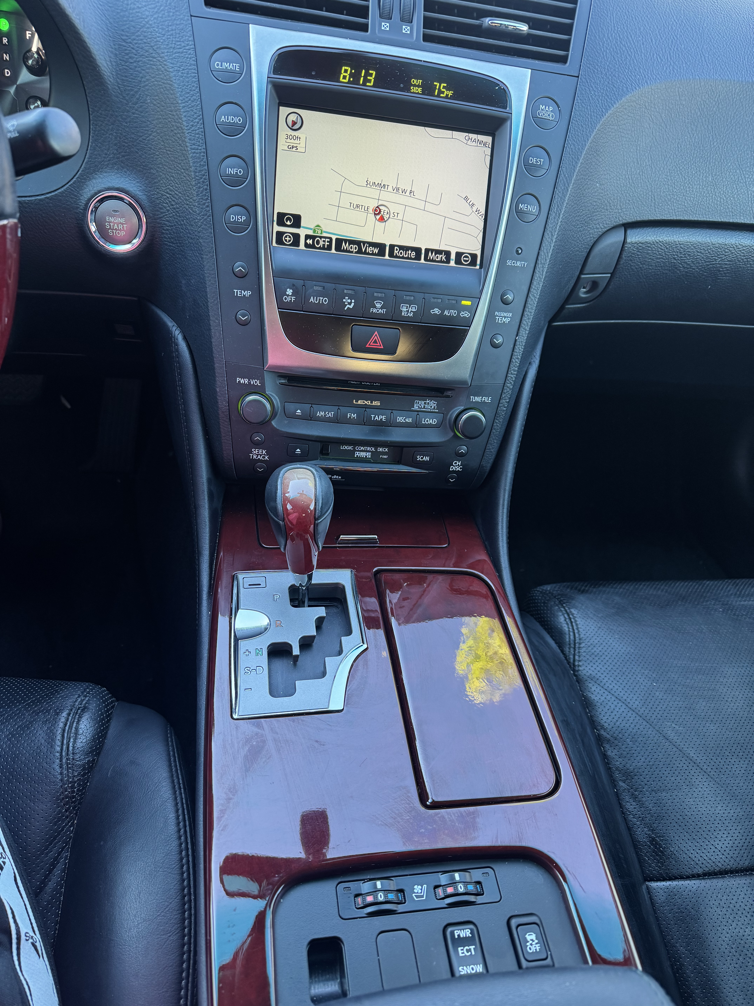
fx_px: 697
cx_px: 377
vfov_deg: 71.6
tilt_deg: -37.8
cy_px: 503
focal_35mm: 24
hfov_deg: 56.8
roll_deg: -6.2
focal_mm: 6.76
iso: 200
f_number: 1.78
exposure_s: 1/60
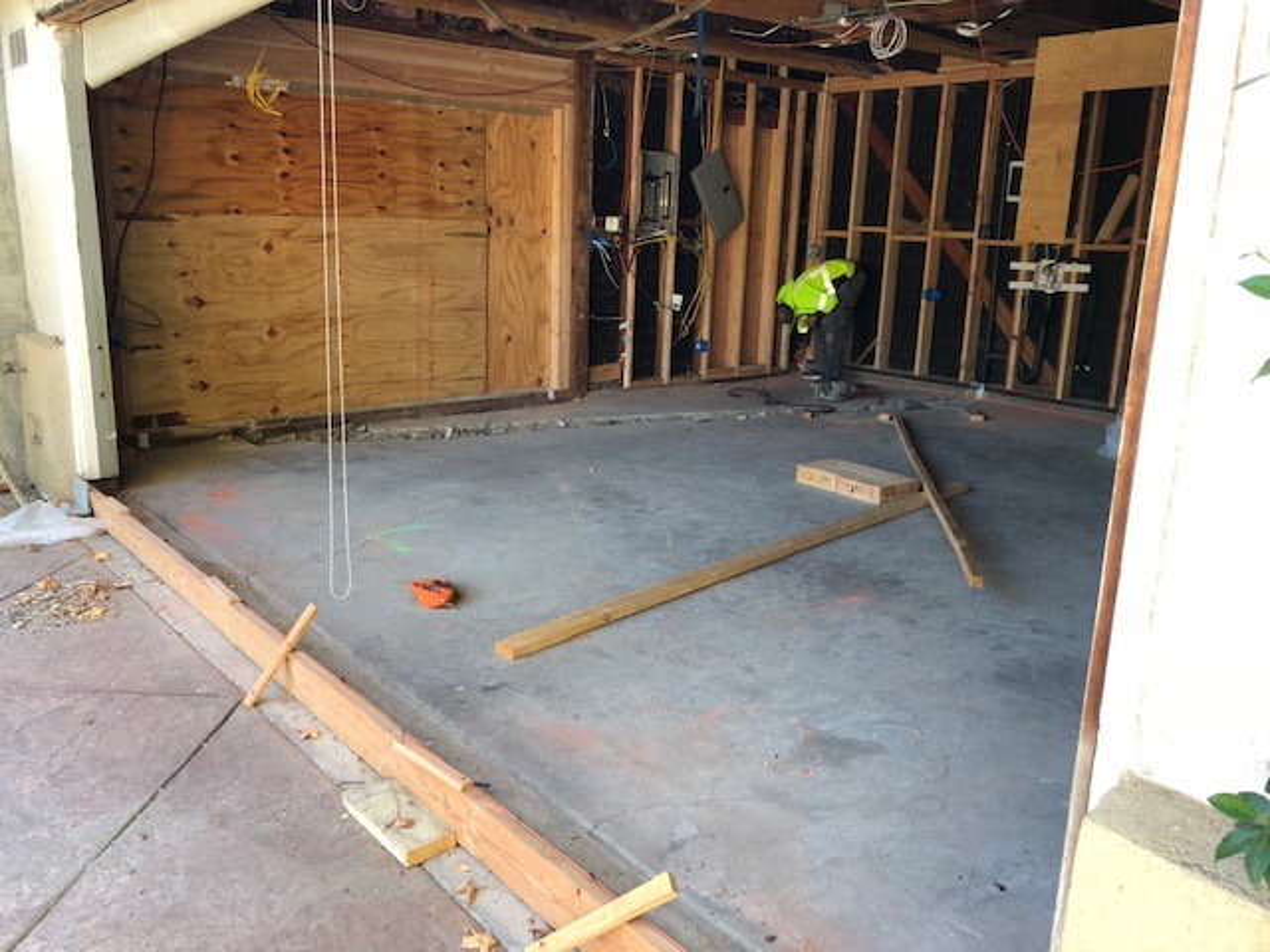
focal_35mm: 29
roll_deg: -2.1
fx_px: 1064
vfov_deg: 48.2
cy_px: 476
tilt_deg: -11.5
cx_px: 635
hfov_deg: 61.7
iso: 25
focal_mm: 3.99
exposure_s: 1/40
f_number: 1.8
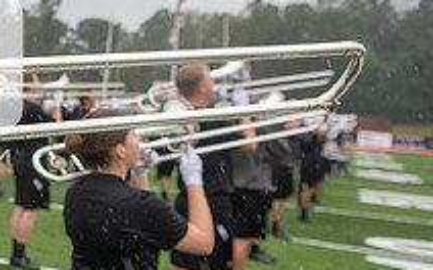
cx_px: -131
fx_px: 790
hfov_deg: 26.1
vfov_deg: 19.3
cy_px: 83
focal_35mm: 67
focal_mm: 24
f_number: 4
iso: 400
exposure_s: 1/800
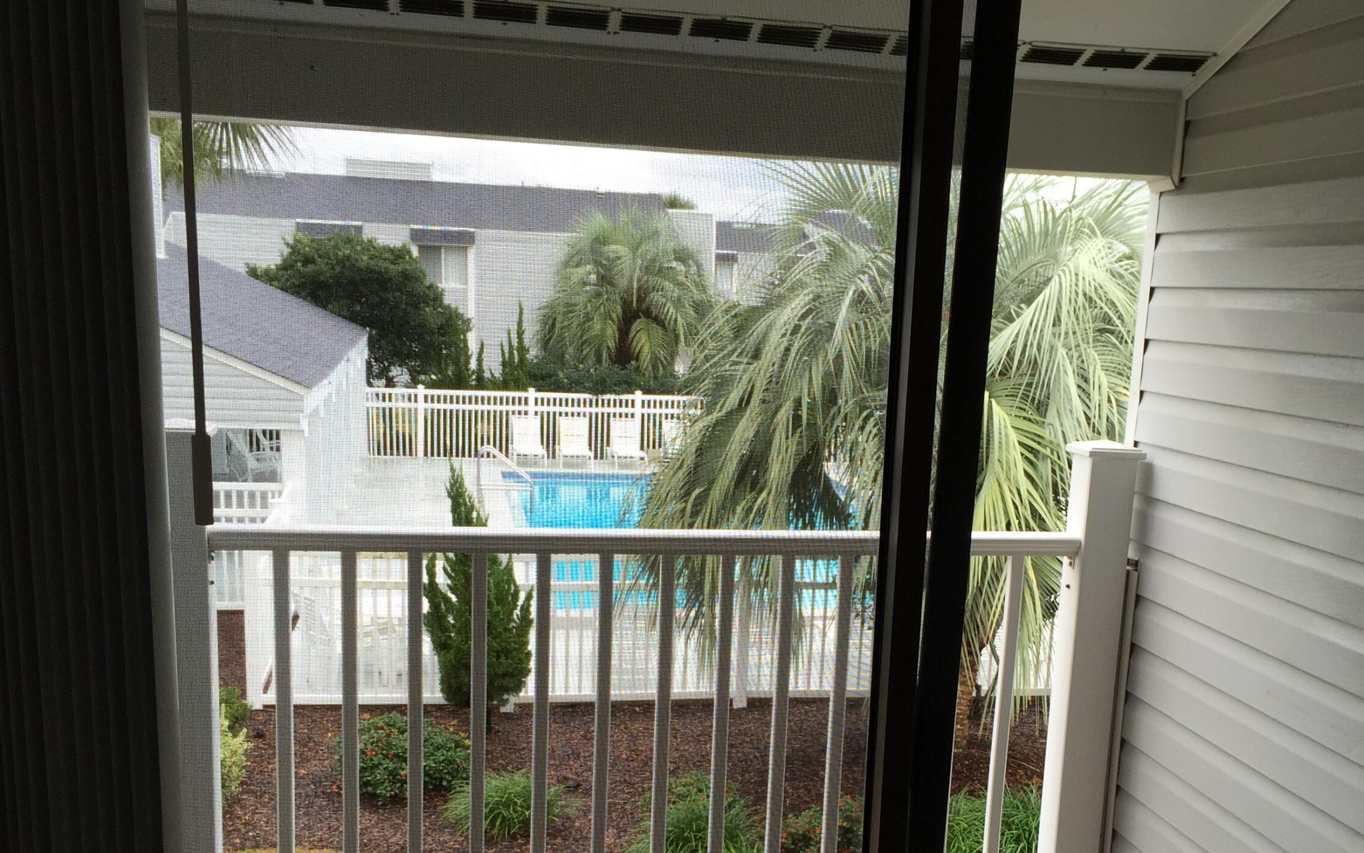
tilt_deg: -14.5
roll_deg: -3.7
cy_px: 662
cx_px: 805
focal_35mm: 41
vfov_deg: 30.6
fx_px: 1524
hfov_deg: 48.0
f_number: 2.2
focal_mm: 4.15
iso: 32
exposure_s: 1/120
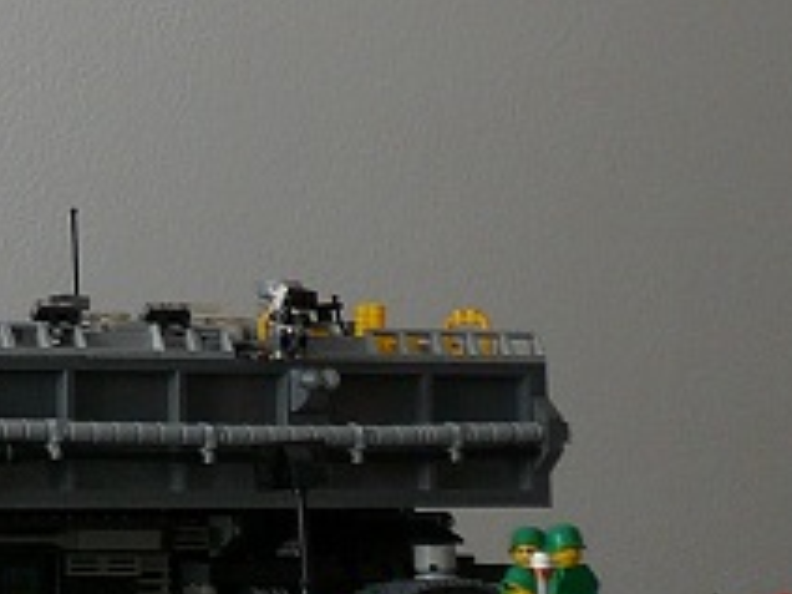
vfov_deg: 8.3
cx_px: -646
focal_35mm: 177
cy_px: -224
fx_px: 4050
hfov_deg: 10.5
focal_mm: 7
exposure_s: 1/50
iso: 100
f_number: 3.3
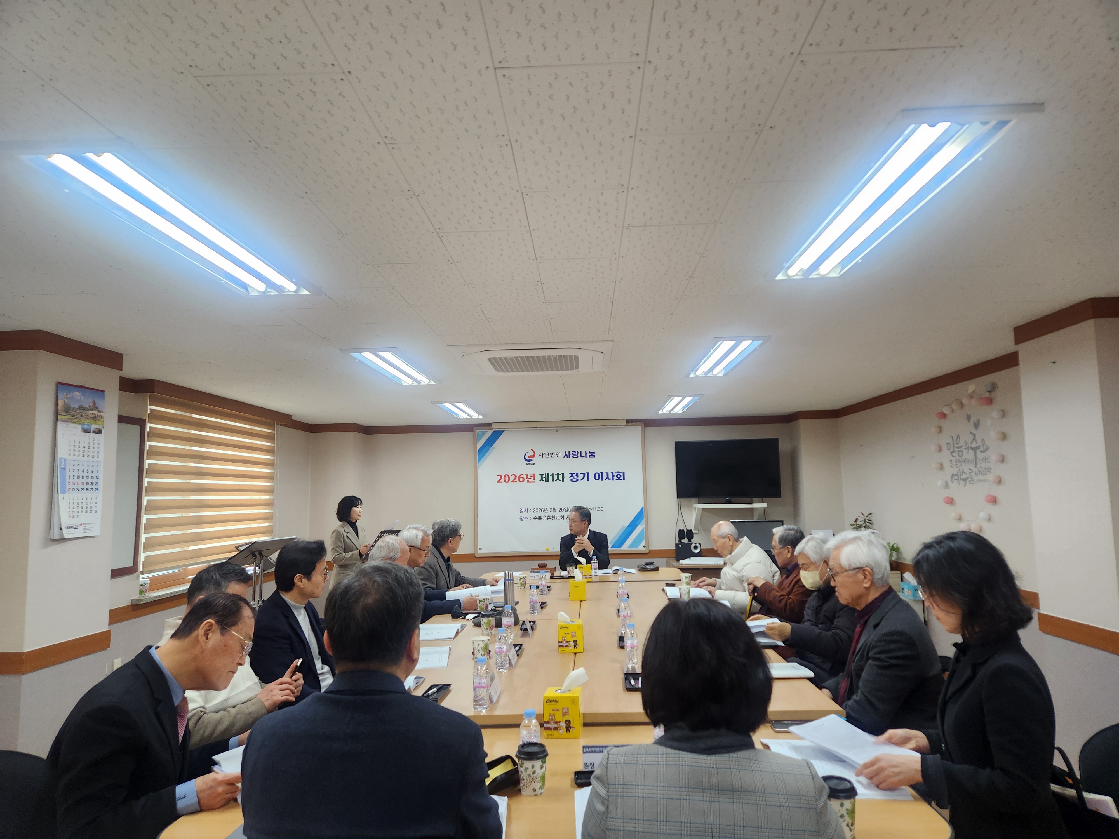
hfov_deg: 73.9
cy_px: 420
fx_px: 744
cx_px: 560
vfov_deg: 58.9
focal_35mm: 23
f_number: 1.8
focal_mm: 5.4
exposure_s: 1/120
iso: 160
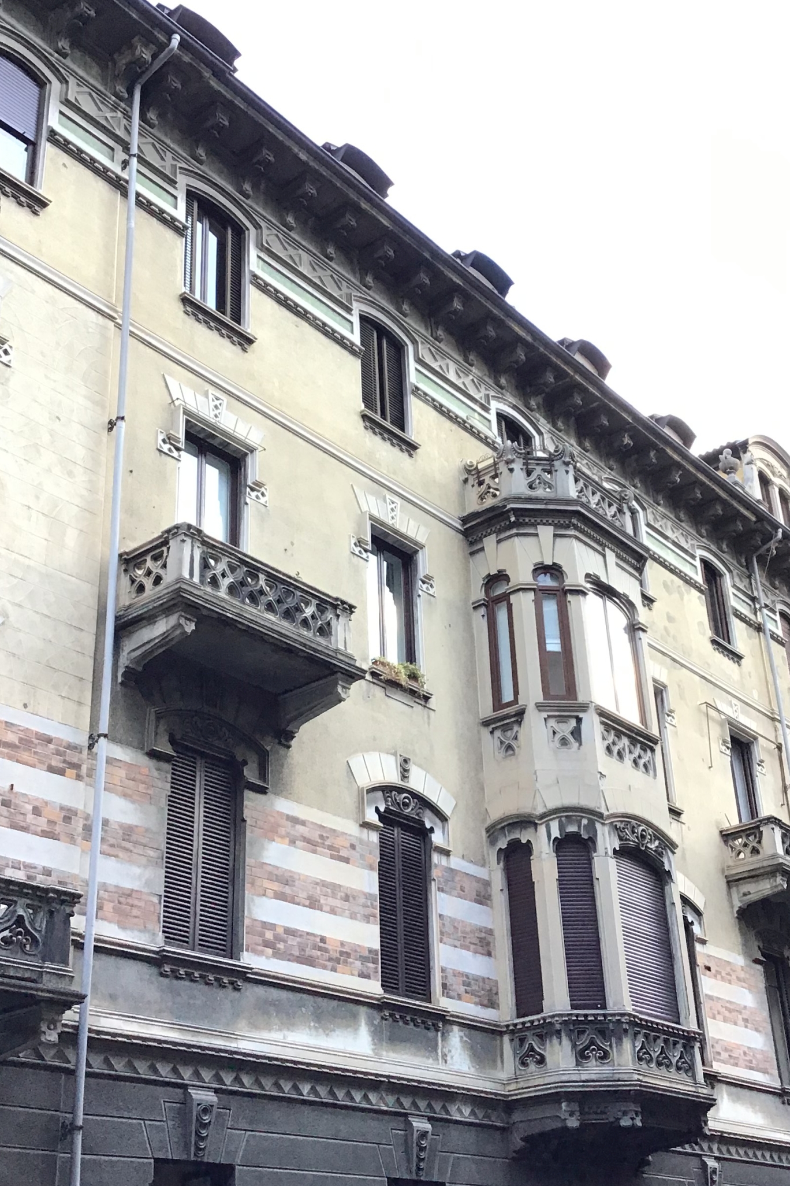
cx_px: 459
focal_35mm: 44
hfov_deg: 30.5
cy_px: 611
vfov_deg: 44.5
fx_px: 1448
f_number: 2.4
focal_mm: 3.3
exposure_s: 1/33
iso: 40
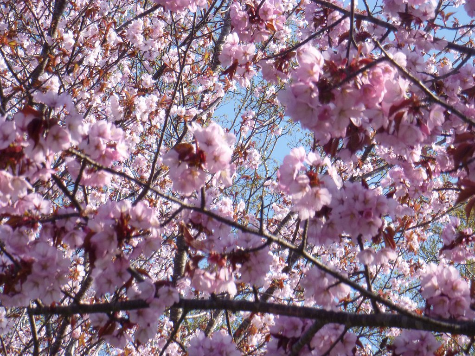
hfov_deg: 14.1
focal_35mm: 140
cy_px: 178
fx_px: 1921
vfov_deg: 10.6
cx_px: 238
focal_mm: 25.2
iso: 200
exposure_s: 1/200
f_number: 7.1
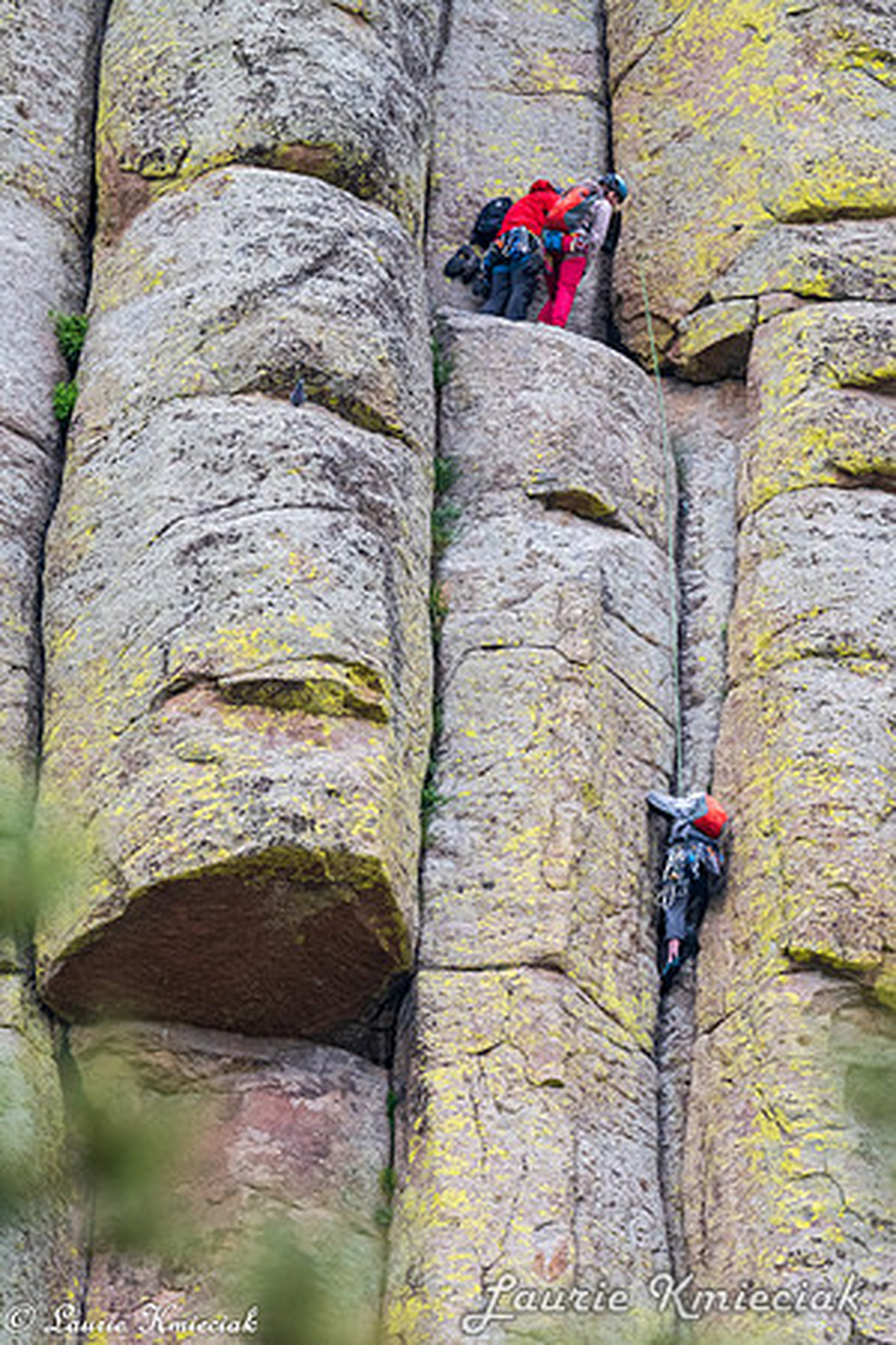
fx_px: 27998
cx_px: 448
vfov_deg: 2.7
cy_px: 672
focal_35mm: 750
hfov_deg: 1.8
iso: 1800
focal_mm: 500
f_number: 7.1
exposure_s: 1/1600
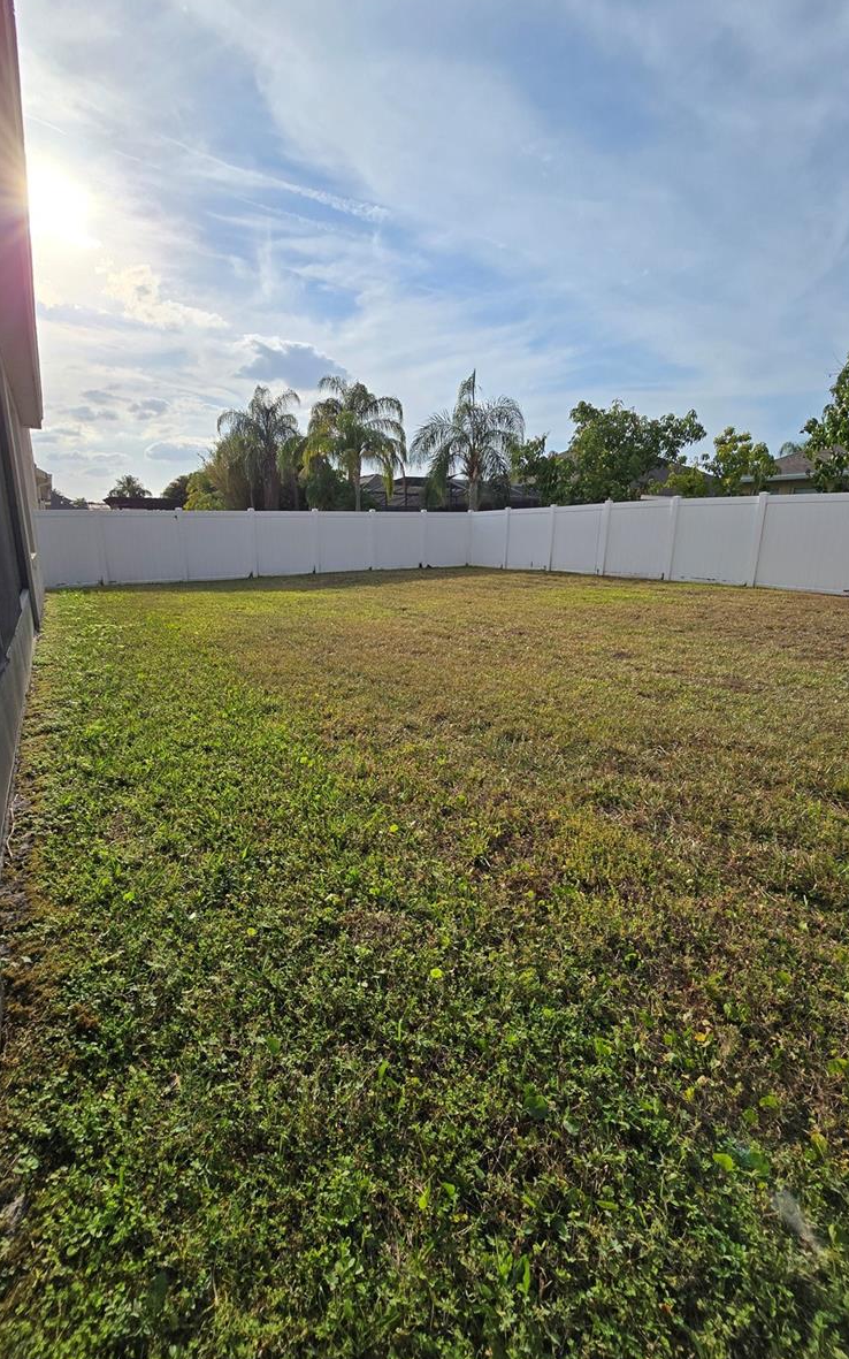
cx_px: 403
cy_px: 681
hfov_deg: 78.6
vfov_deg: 105.3
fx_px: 518
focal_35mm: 14
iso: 50
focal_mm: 2.2
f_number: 2.2
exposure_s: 1/4679
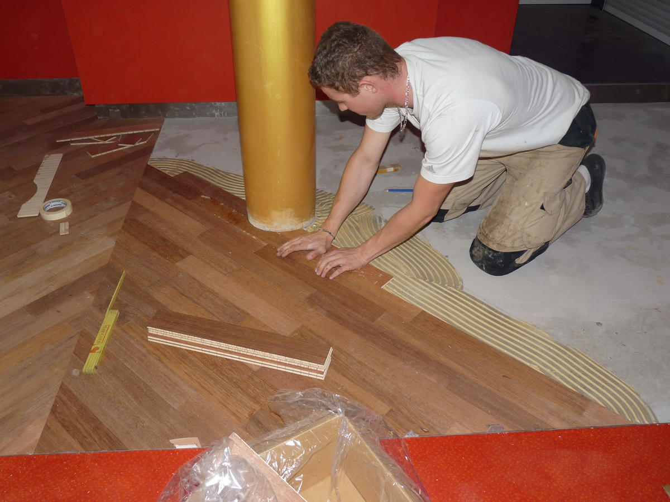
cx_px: 335
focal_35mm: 29
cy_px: 251
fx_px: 561
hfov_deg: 61.7
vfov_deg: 48.2
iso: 100
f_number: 2.8
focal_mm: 5.1
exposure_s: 1/30
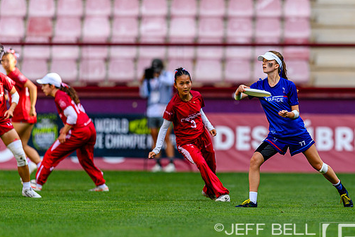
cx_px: 294
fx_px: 7385
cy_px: 122
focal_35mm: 749
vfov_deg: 1.8
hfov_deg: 2.8
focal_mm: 400
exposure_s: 1/1250
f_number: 3.2
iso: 250
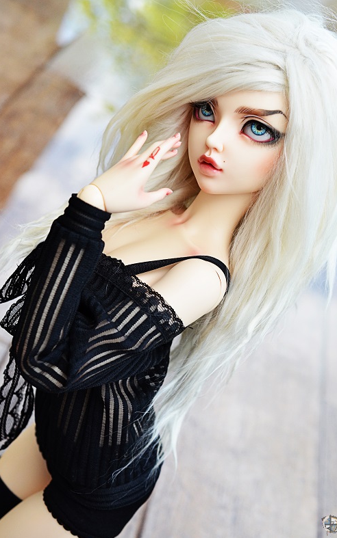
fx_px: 911
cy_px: 273
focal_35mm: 62
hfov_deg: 21.0
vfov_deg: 33.0
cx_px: 168
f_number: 5.6
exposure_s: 1/400
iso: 560
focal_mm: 40
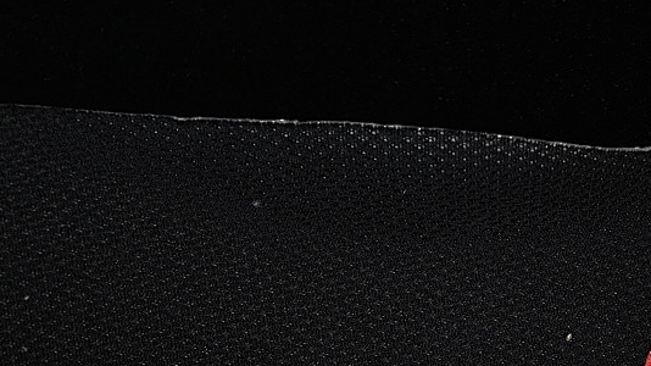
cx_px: 315
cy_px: 365
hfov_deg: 13.5
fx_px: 2744
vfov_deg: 7.6
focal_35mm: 159
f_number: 6.3
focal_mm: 50
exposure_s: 1/60
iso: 160
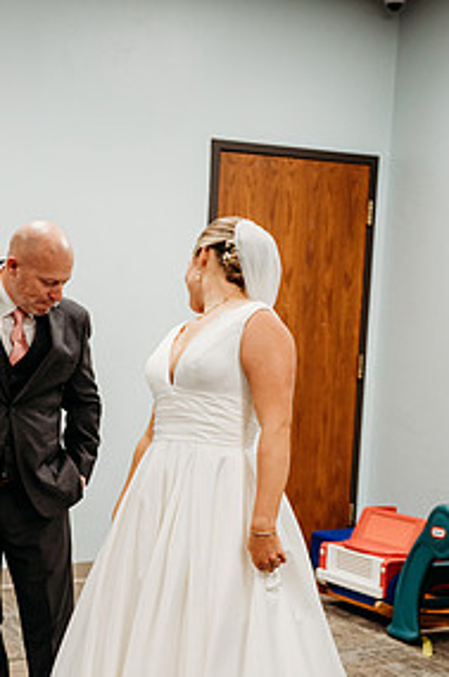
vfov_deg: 33.1
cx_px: 106
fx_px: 1127
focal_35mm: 60
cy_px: 456
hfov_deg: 22.3
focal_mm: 38
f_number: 3.2
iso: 2000
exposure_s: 1/320
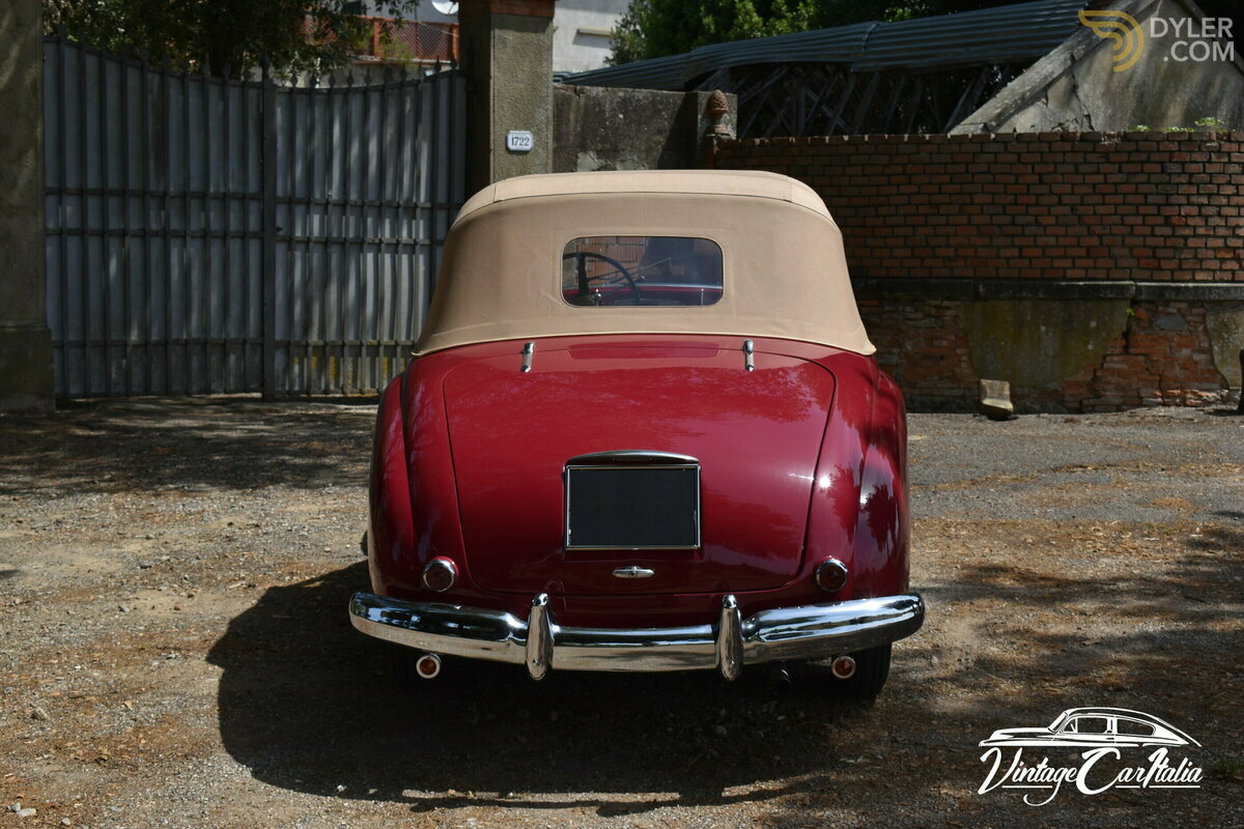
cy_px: 414
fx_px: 1866
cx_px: 622
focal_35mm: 54
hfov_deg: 36.9
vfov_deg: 25.1
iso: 100
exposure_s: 1/320
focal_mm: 36
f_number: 9
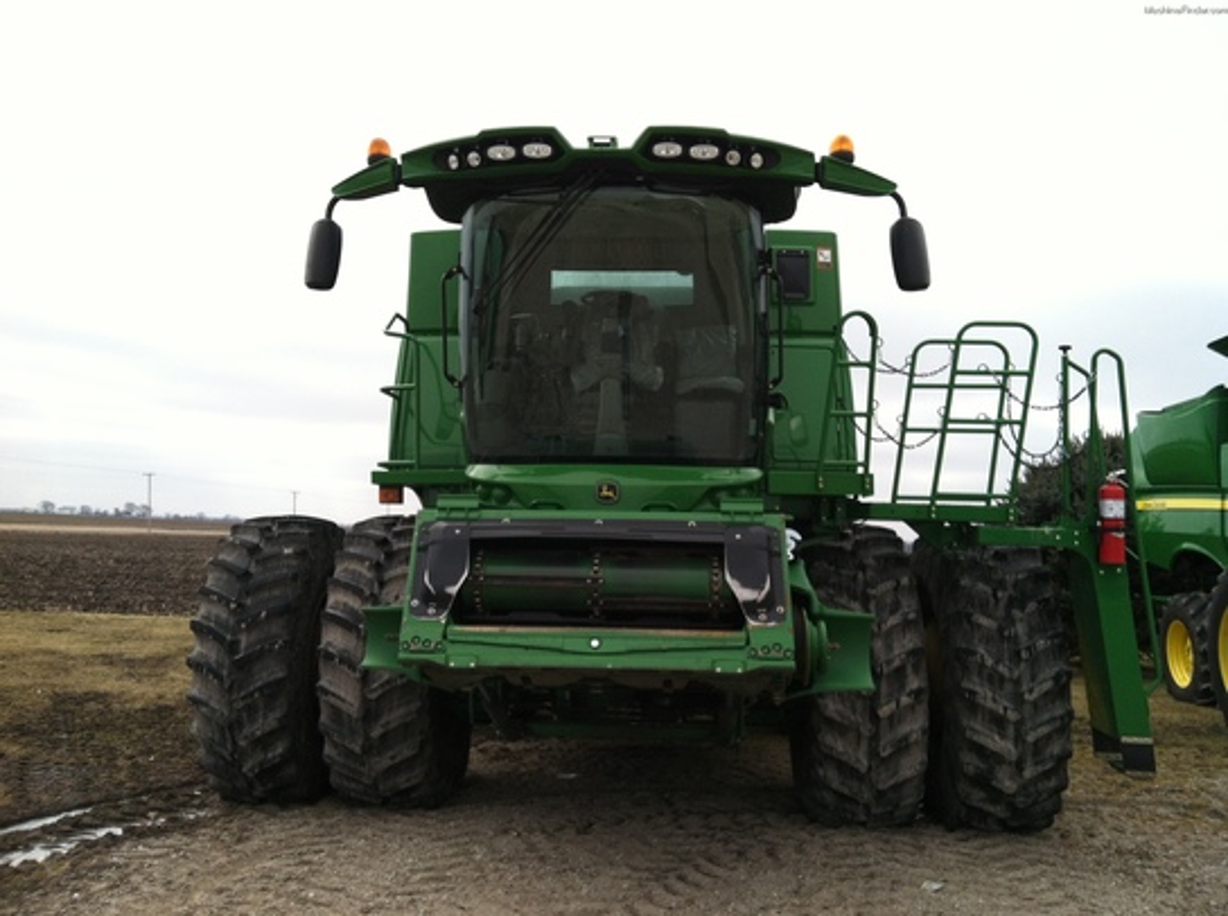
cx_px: 614
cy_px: 458
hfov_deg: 52.7
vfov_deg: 40.6
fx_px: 1239
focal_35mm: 35
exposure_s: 1/536
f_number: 2.8
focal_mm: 3.85
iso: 80
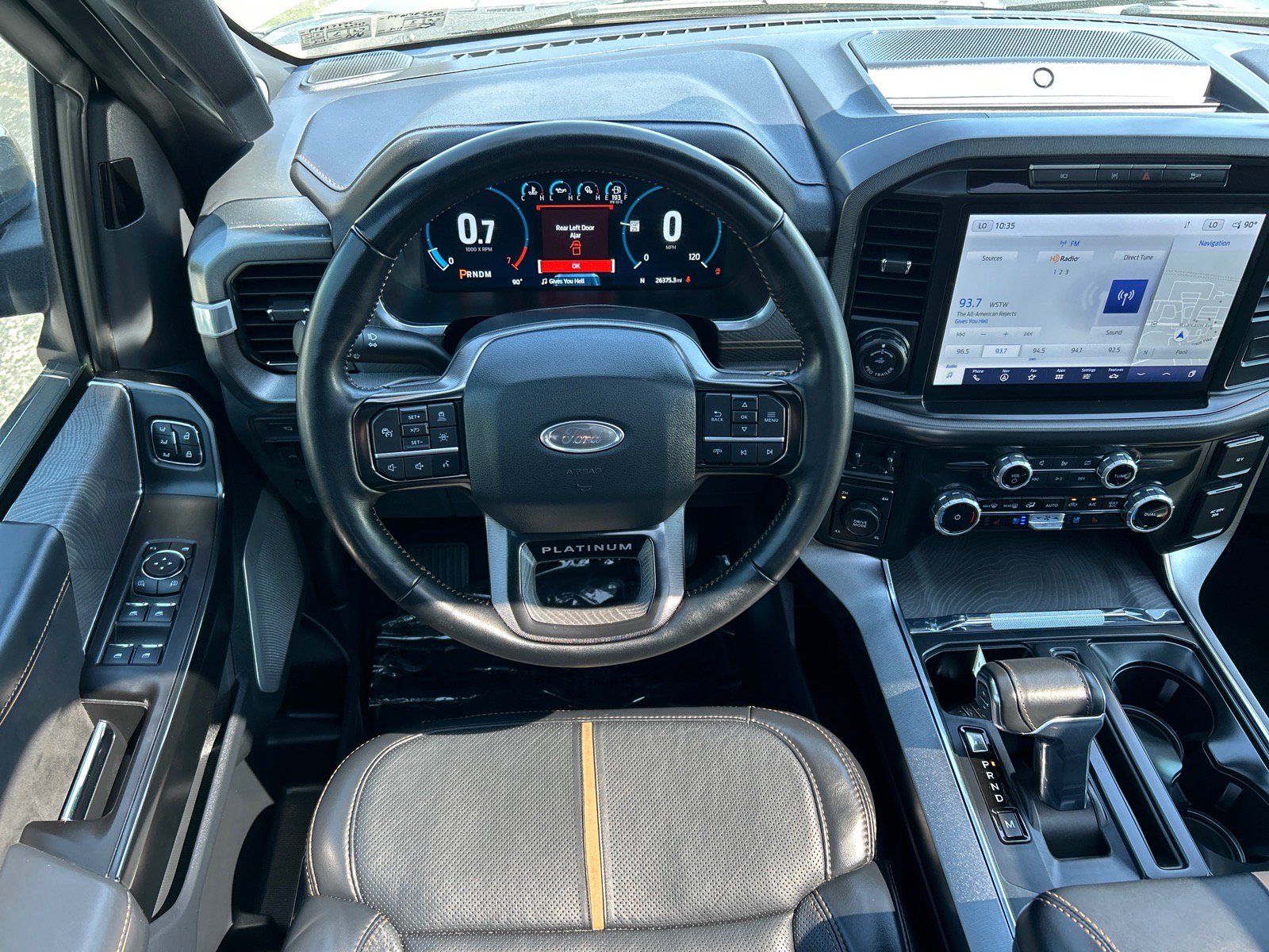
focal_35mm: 26
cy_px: 476
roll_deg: -0.8
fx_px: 953
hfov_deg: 67.3
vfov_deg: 53.1
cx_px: 634
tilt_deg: -42.6
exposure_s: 1/121
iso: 64
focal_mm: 5.7
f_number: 1.5
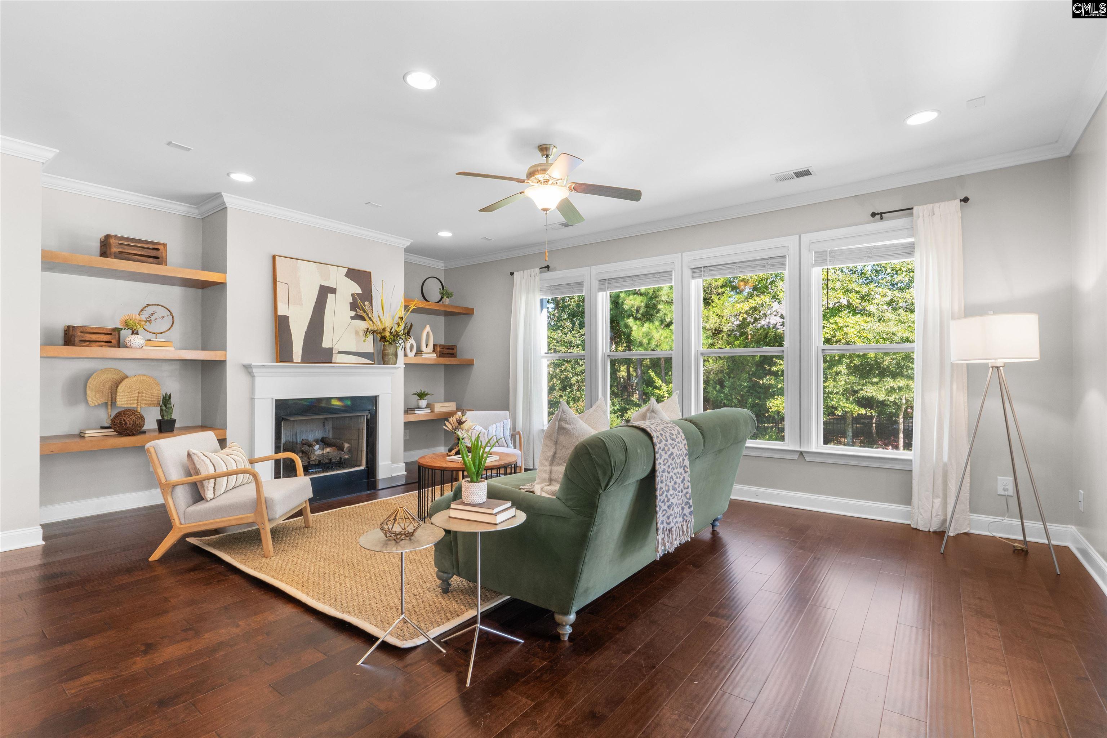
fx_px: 507
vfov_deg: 72.1
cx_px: 554
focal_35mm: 16
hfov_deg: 95.0
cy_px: 369
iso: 400
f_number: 11
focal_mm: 11
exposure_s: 1/1.25
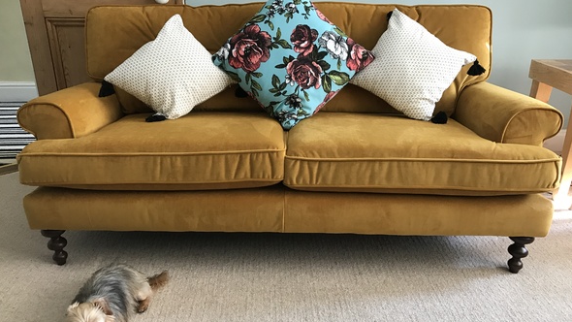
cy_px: 164
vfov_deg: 37.8
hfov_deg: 62.6
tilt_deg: -22.5
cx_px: 285
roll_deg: +0.5
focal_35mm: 31
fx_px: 470
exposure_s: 1/33
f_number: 1.8
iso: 40
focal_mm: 3.99
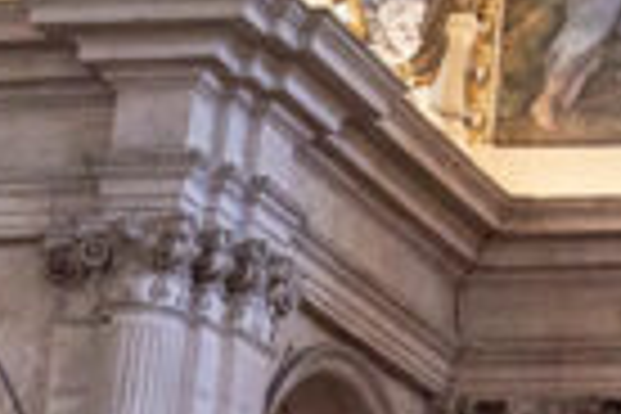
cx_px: 864
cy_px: -475
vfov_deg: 6.8
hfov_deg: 10.4
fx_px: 3329
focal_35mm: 193
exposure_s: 1/250
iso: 3200
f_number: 9
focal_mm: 38
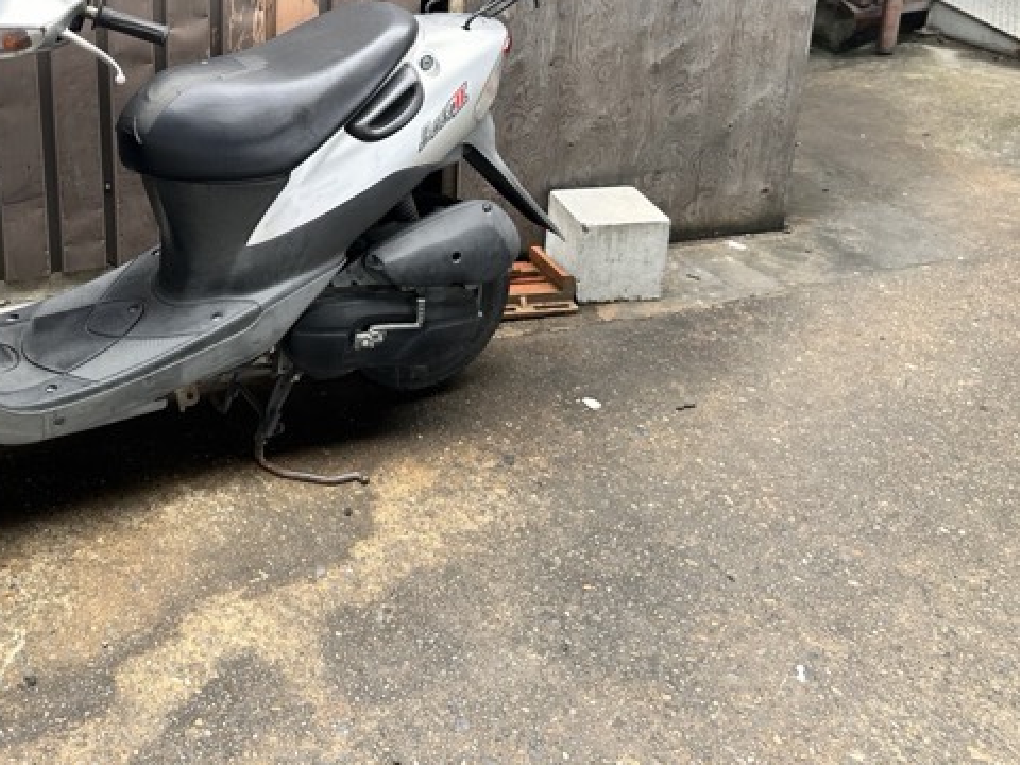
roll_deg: -0.4
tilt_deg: -19.3
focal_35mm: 40
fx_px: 1179
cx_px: 208
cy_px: 140
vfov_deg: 34.7
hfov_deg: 44.6
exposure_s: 1/302
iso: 80
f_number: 1.78
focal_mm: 6.86
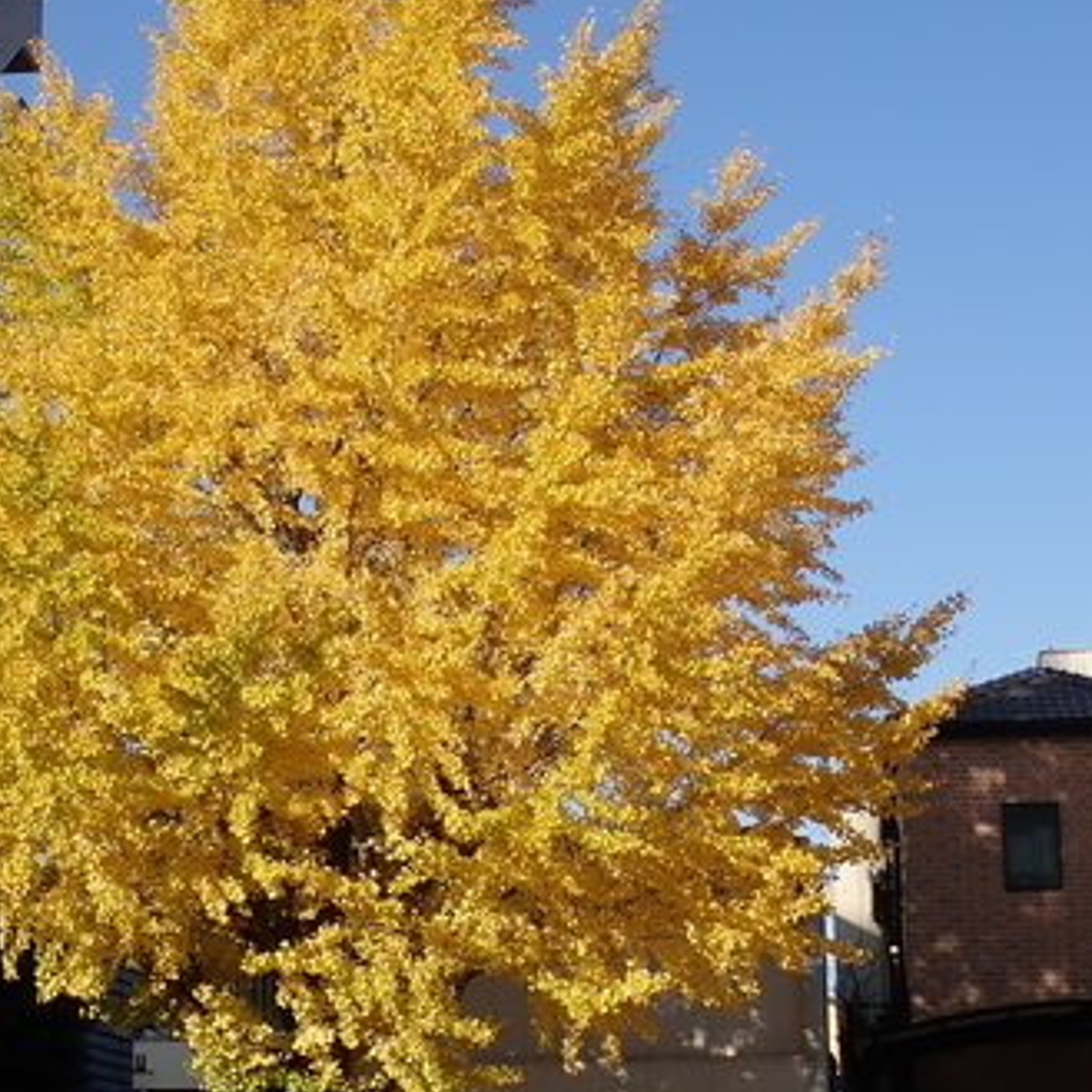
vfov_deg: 21.9
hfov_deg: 21.8
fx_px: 2820
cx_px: 372
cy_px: 558
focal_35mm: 79
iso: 100
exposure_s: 1/500
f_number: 4.5
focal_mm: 8.99
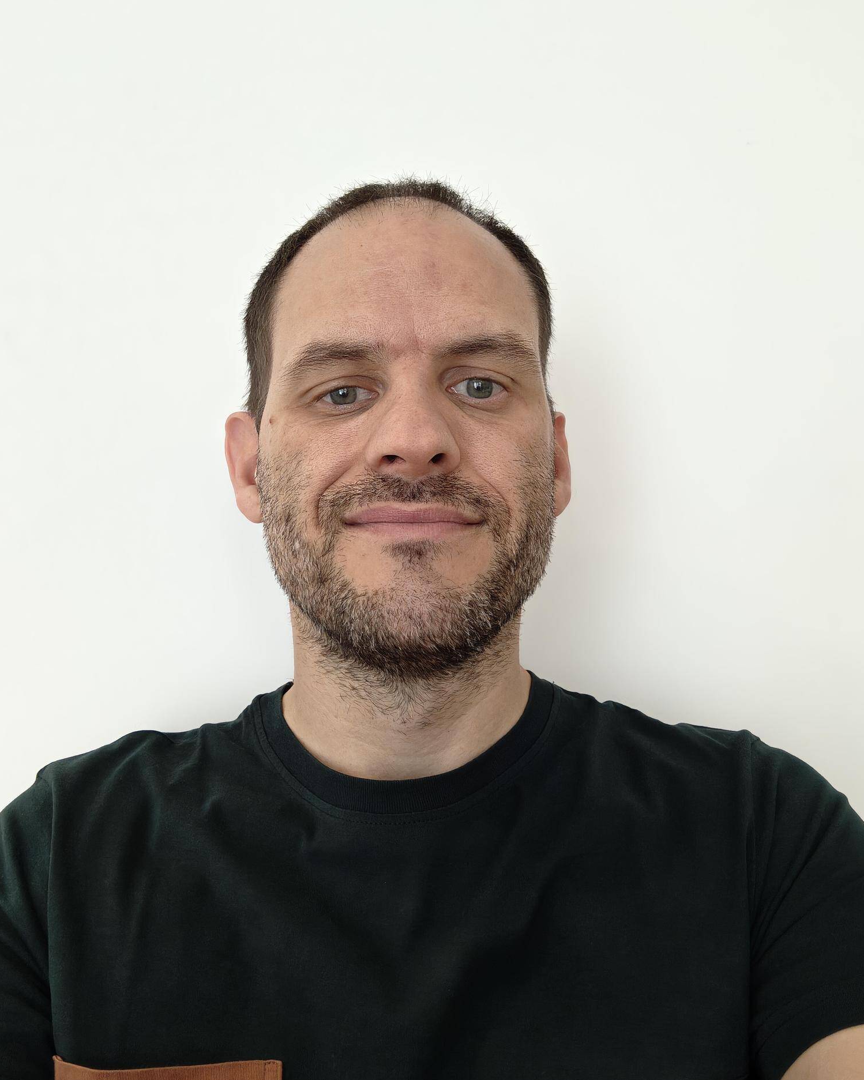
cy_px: 507
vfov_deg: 57.1
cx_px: 443
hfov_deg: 47.1
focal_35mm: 31
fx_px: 991
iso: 1088
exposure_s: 1/100
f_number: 2.2
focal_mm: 3.61
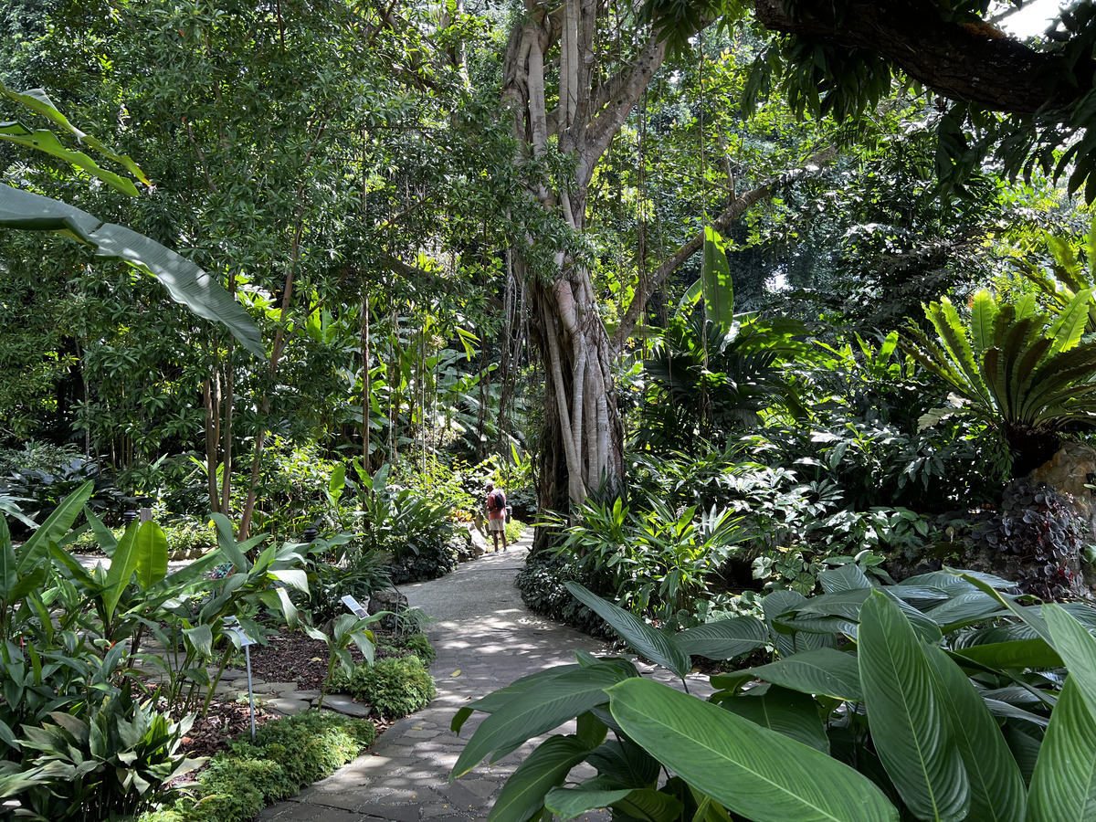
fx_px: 823
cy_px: 411
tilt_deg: +4.2
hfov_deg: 67.3
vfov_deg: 53.1
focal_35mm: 26
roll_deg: +1.3
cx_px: 548
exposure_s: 1/201
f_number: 1.5
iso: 40
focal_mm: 5.7
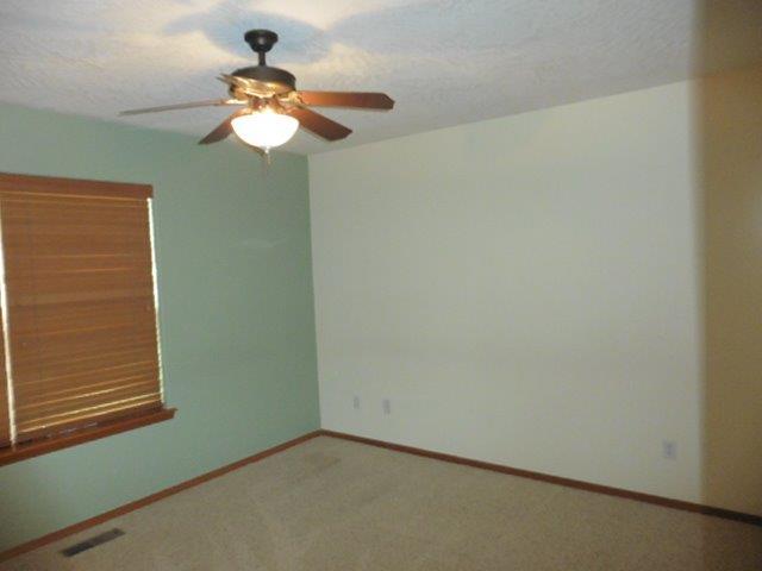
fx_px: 528
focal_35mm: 24
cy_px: 286
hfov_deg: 71.6
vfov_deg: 56.8
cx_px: 381
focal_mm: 4.3
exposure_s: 1/60
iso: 500
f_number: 3.3
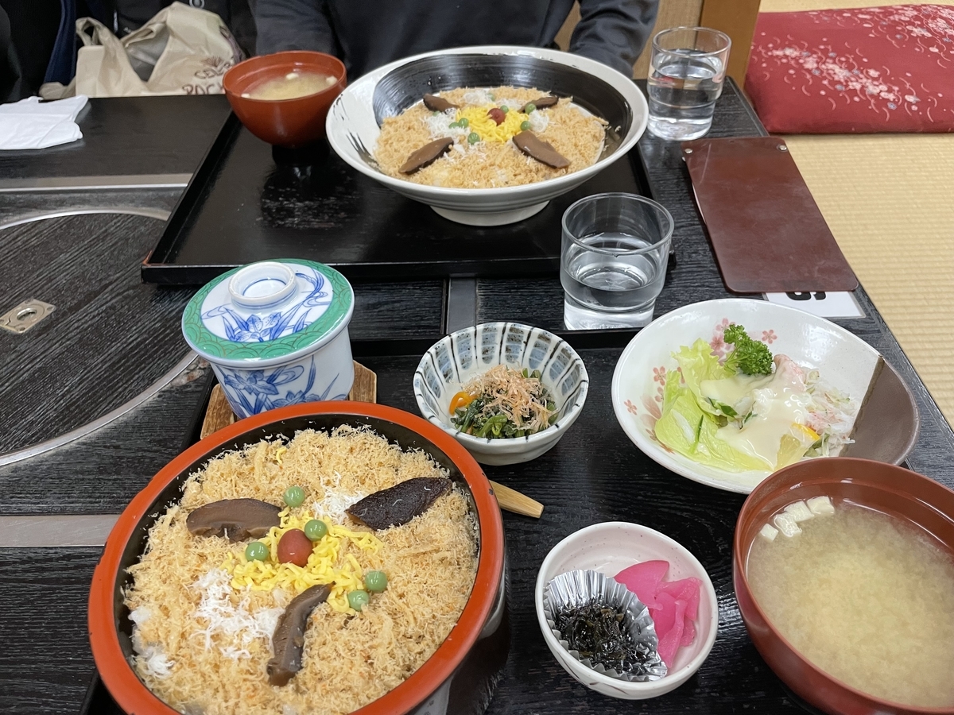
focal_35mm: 26
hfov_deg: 67.3
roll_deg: +2.4
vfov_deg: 53.1
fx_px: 717
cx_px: 477
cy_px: 358
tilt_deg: -43.0
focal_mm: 4.2
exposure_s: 1/50
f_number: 1.6
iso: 160
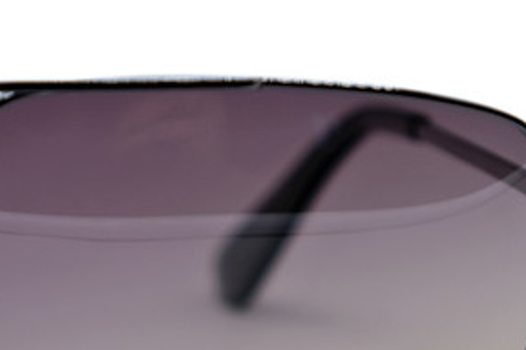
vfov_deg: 5.9
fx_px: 3404
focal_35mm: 233
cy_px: 288
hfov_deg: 8.7
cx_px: -166
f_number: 5.6
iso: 160
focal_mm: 44.4
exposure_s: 1/125
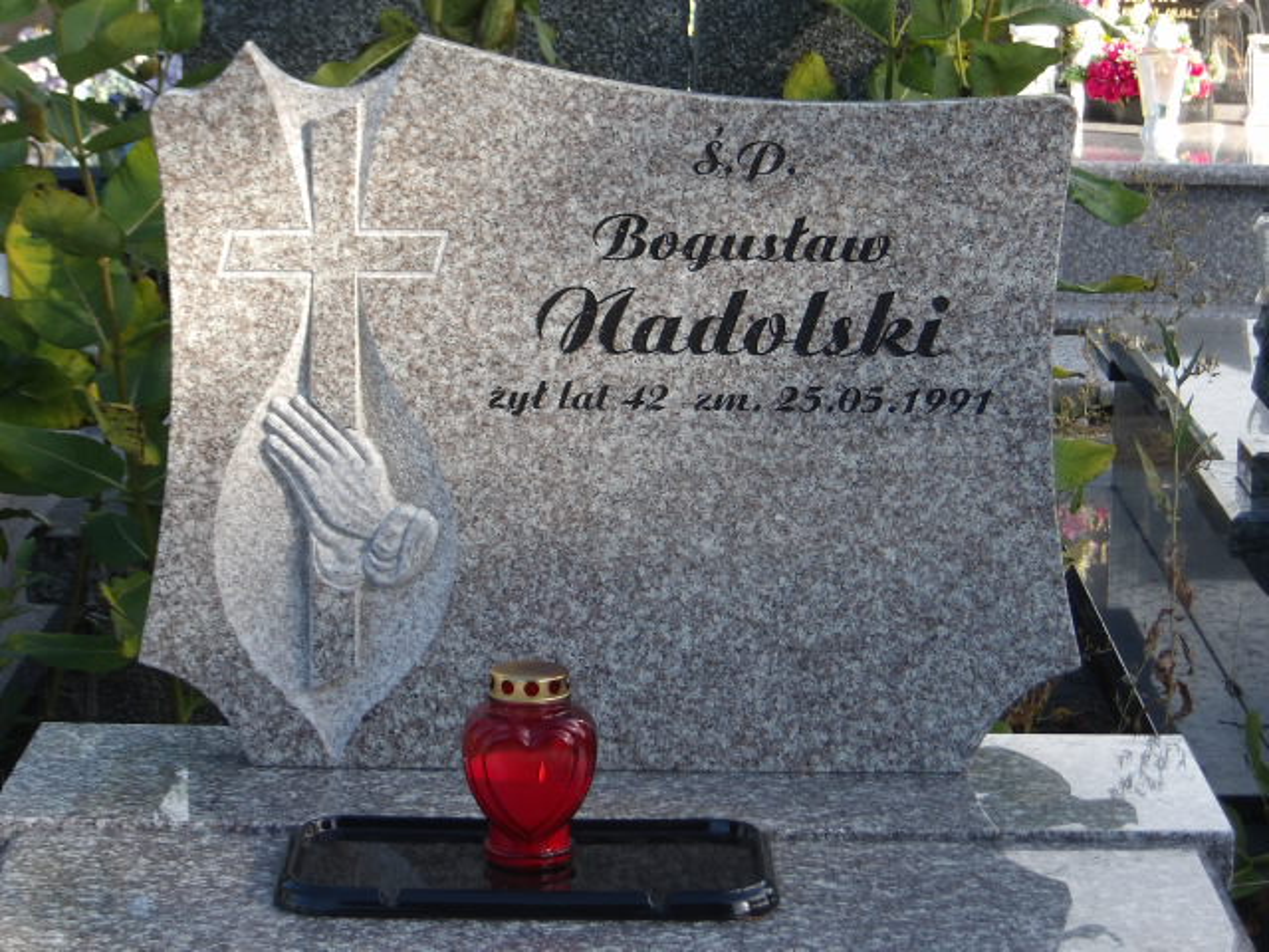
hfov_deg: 18.2
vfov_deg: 13.7
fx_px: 3959
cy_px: 476
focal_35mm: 108
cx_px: 634
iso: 100
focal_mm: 19.6
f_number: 6.6
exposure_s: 1/77
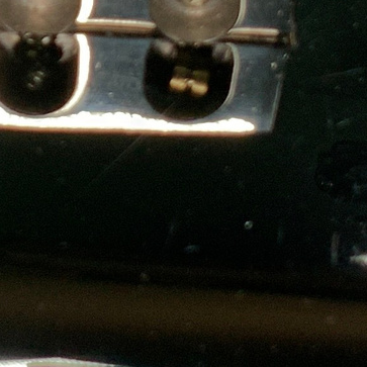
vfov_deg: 9.5
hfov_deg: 9.6
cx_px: -33
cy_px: -141
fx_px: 2171
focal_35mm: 181
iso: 40
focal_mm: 3
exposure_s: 1/104
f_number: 1.8
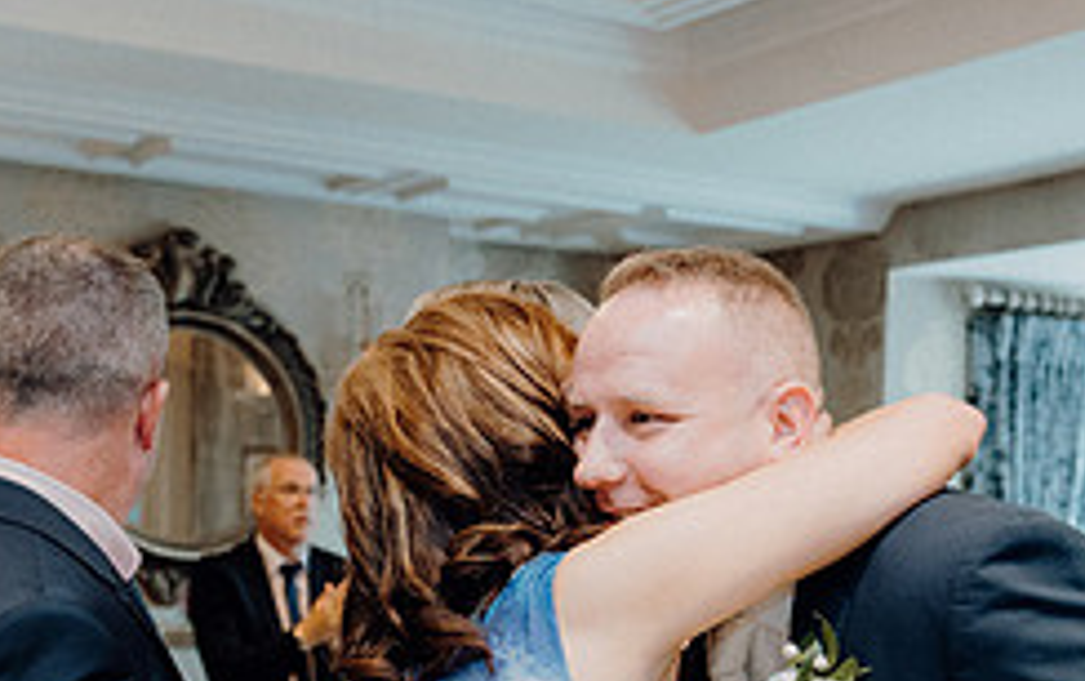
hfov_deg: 27.3
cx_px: 743
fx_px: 2220
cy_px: 786
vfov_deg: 16.8
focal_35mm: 75
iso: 2500
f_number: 3.5
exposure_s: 1/160
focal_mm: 31
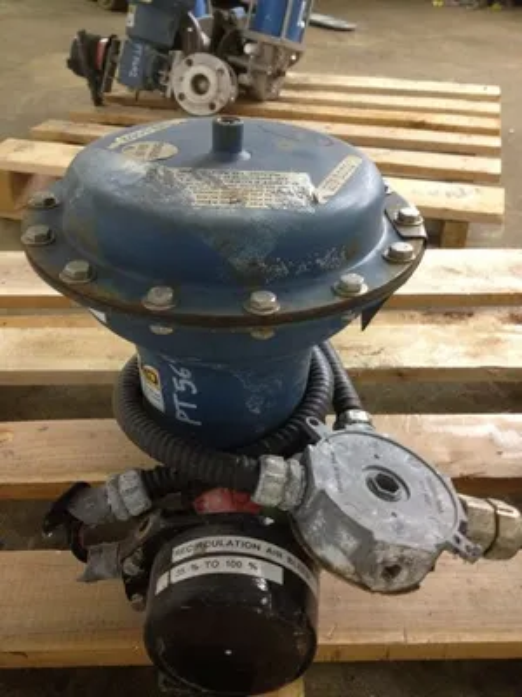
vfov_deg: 52.6
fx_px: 704
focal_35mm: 35
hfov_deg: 40.7
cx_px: 261
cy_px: 348
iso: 320
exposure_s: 1/20
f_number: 2.4
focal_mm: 4.28
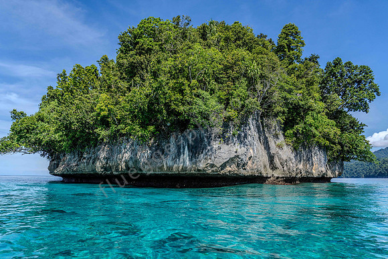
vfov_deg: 53.2
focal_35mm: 24
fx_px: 259
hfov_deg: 73.7
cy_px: 130
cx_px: 194
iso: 320
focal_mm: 24
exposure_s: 1/1000
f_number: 6.3
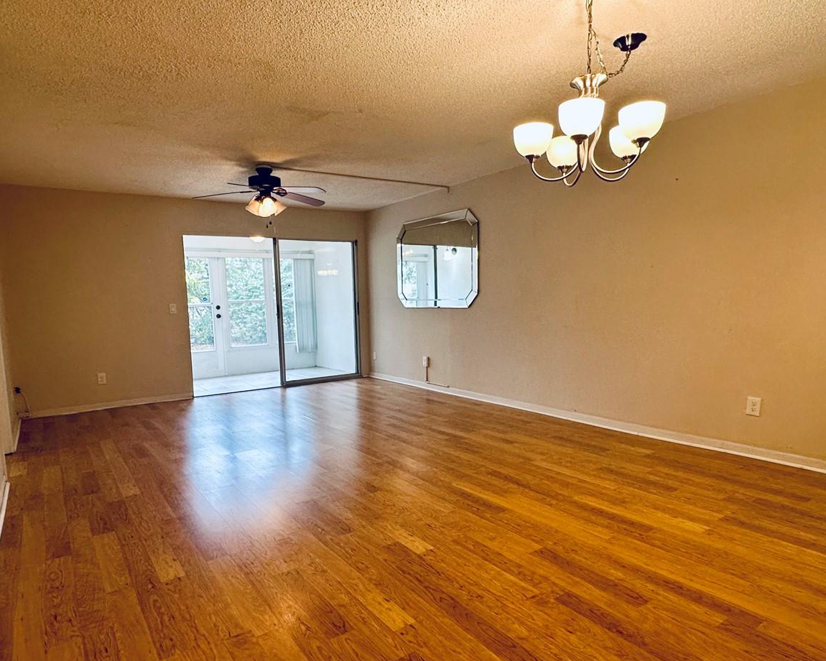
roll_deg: -1.3
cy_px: 363
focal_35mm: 19
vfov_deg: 70.7
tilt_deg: -6.9
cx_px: 383
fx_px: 464
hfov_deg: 83.2
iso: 160
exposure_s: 1/120
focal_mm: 2.22
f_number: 2.2
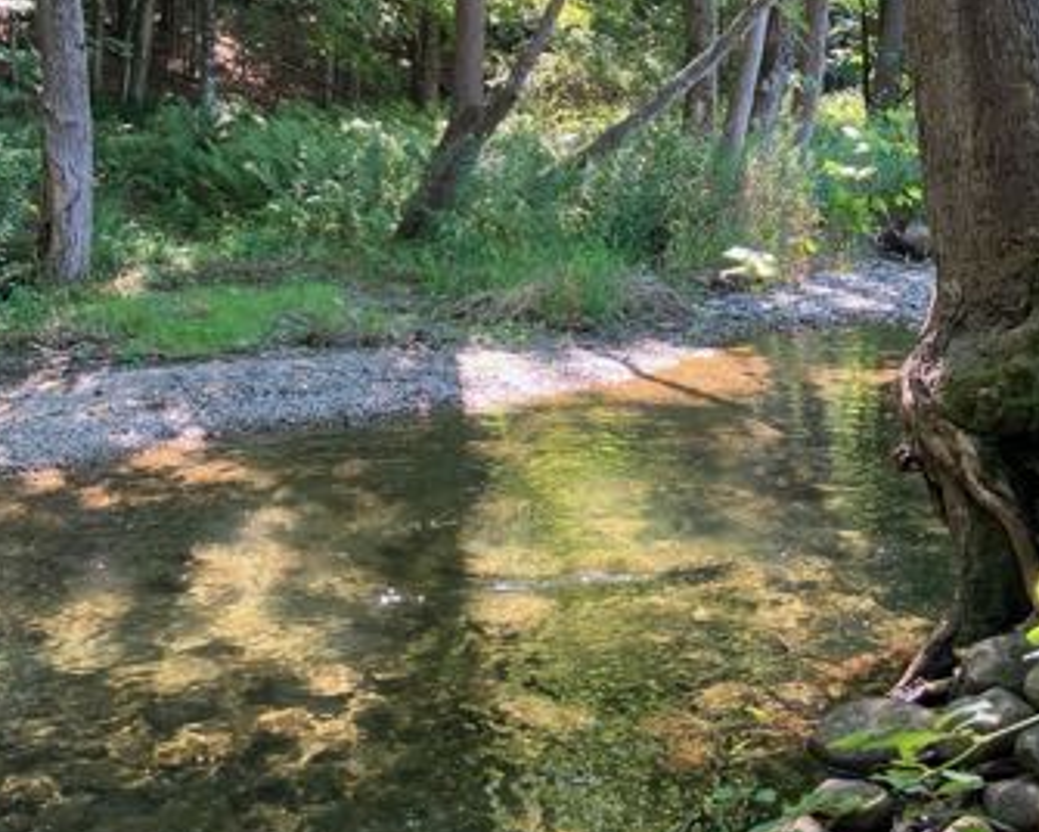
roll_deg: +2.1
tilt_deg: -1.7
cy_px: 220
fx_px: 1507
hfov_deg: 38.0
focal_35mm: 49
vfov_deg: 30.4
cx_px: 459
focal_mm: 3.99
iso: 80
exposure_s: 1/121
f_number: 1.8
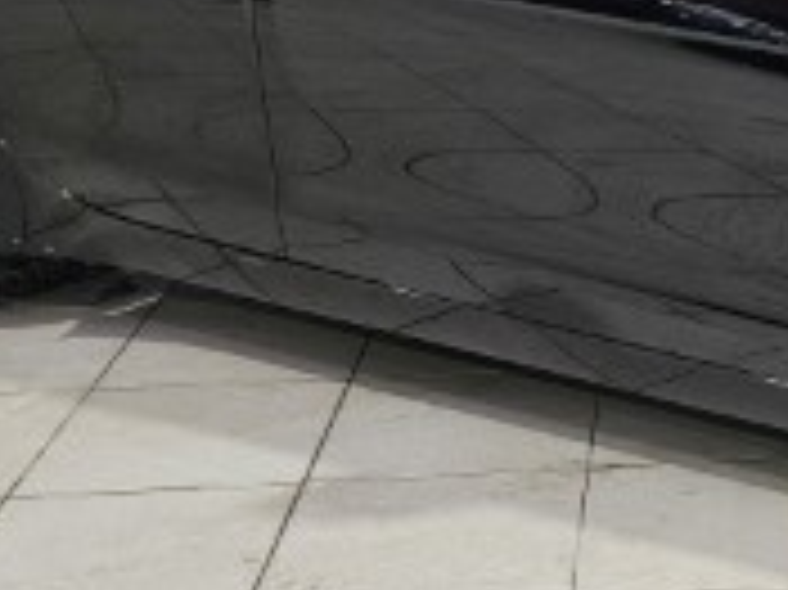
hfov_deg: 21.6
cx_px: 955
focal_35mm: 84
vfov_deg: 17.4
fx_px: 1911
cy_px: 140
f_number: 1.7
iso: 200
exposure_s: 1/180
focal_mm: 6.3
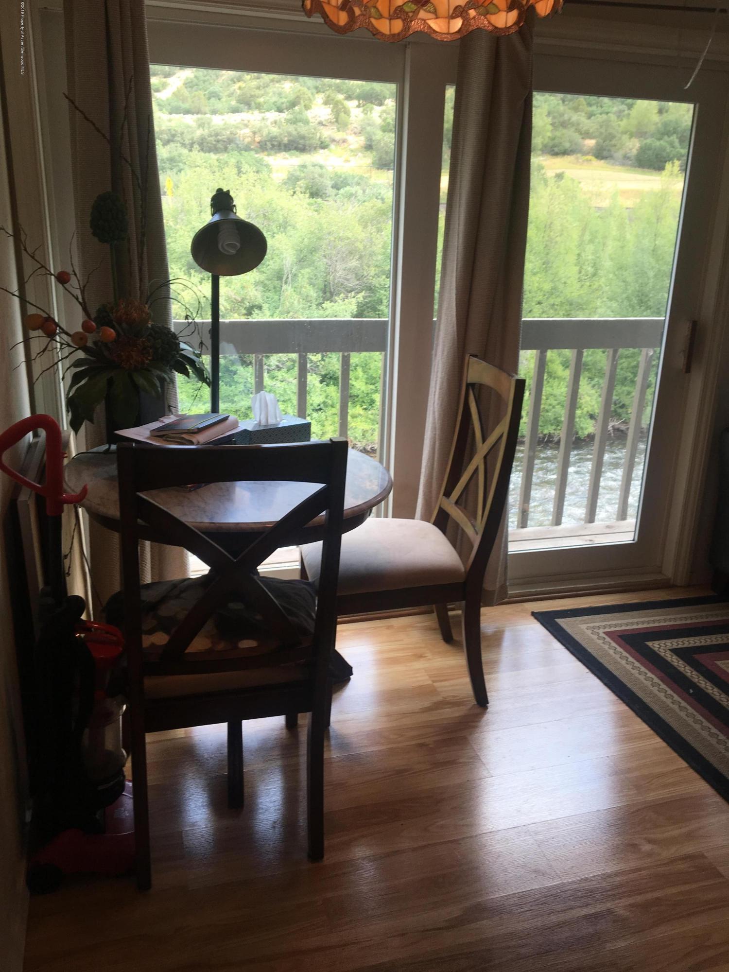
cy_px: 486
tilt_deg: -17.8
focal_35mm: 29
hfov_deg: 48.2
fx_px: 814
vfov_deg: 61.7
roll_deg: -1.2
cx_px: 364
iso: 25
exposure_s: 1/60
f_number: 2.2
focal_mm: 4.15
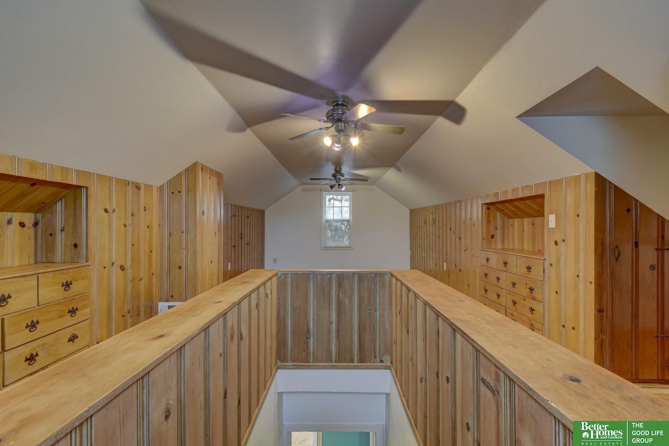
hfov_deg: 100.4
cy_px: 223
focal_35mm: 15
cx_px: 334
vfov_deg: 77.3
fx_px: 279
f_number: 8
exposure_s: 1.3
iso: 400
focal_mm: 10
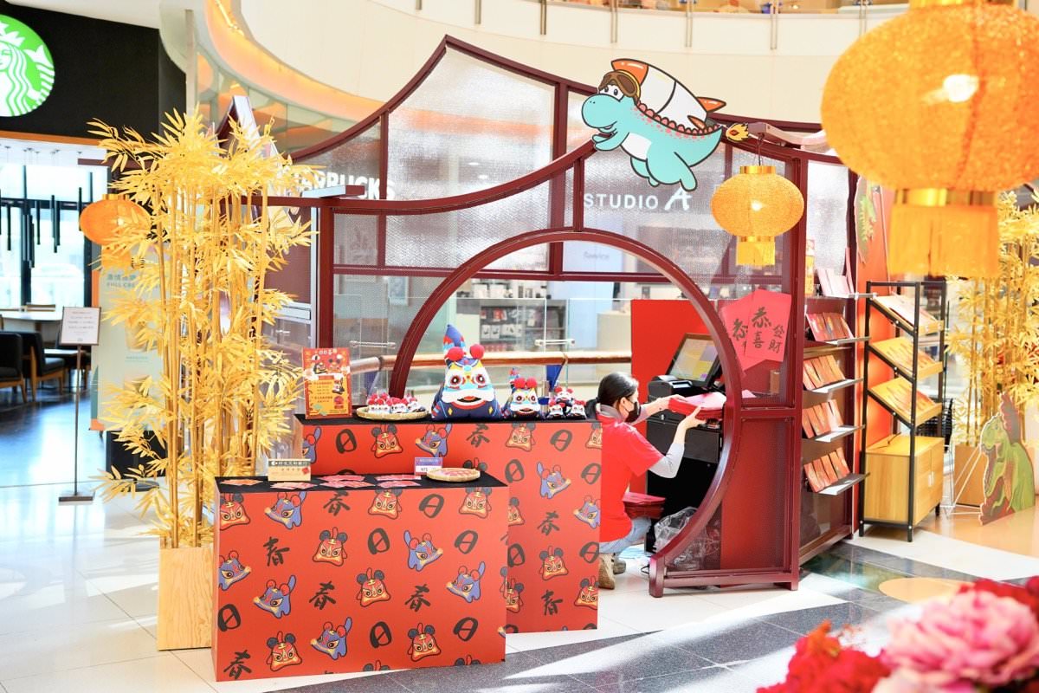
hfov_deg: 43.7
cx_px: 520
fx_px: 1296
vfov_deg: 29.9
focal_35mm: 45
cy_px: 346
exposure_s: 1/160
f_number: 4
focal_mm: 44.9
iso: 640
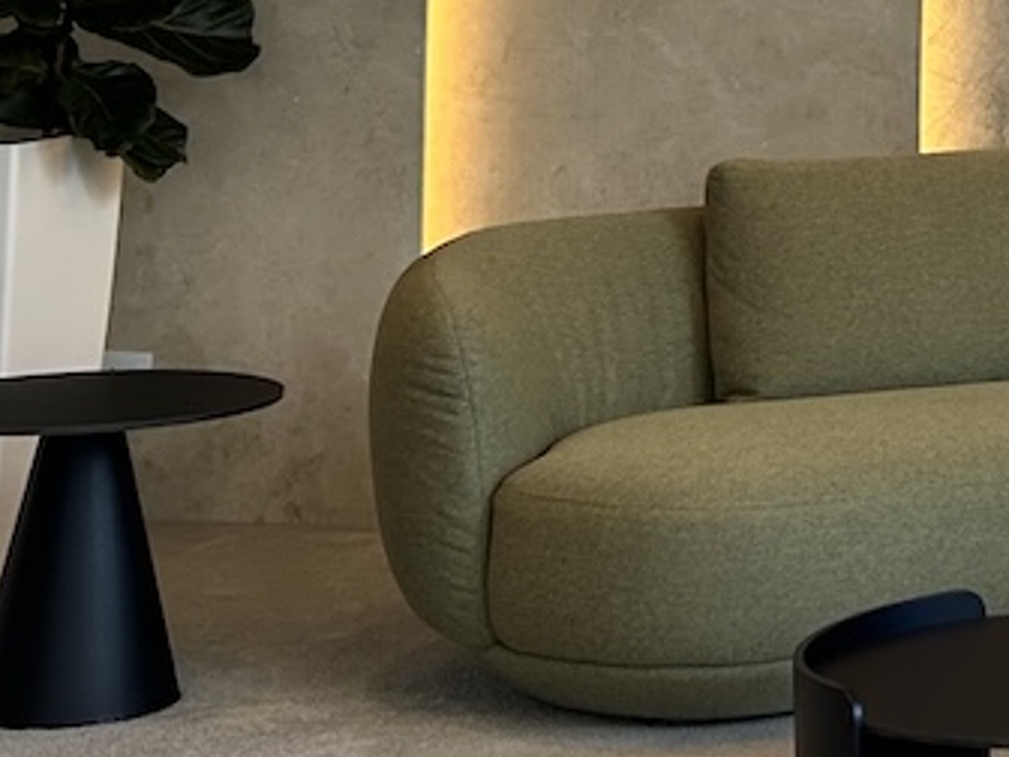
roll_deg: +0.7
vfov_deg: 12.1
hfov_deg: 15.9
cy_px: -455
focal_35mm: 116
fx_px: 3381
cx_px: 1405
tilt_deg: +5.1
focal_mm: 5.7
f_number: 1.5
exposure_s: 1/120
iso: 50
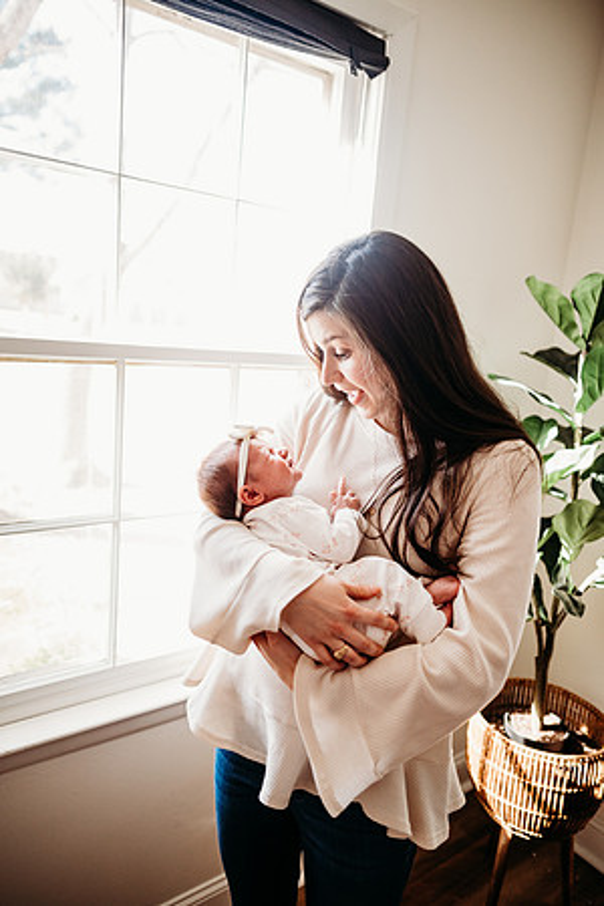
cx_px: 302
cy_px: 453
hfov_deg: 53.1
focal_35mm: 24
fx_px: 604
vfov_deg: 73.7
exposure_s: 1/500
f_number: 1.8
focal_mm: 24
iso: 640
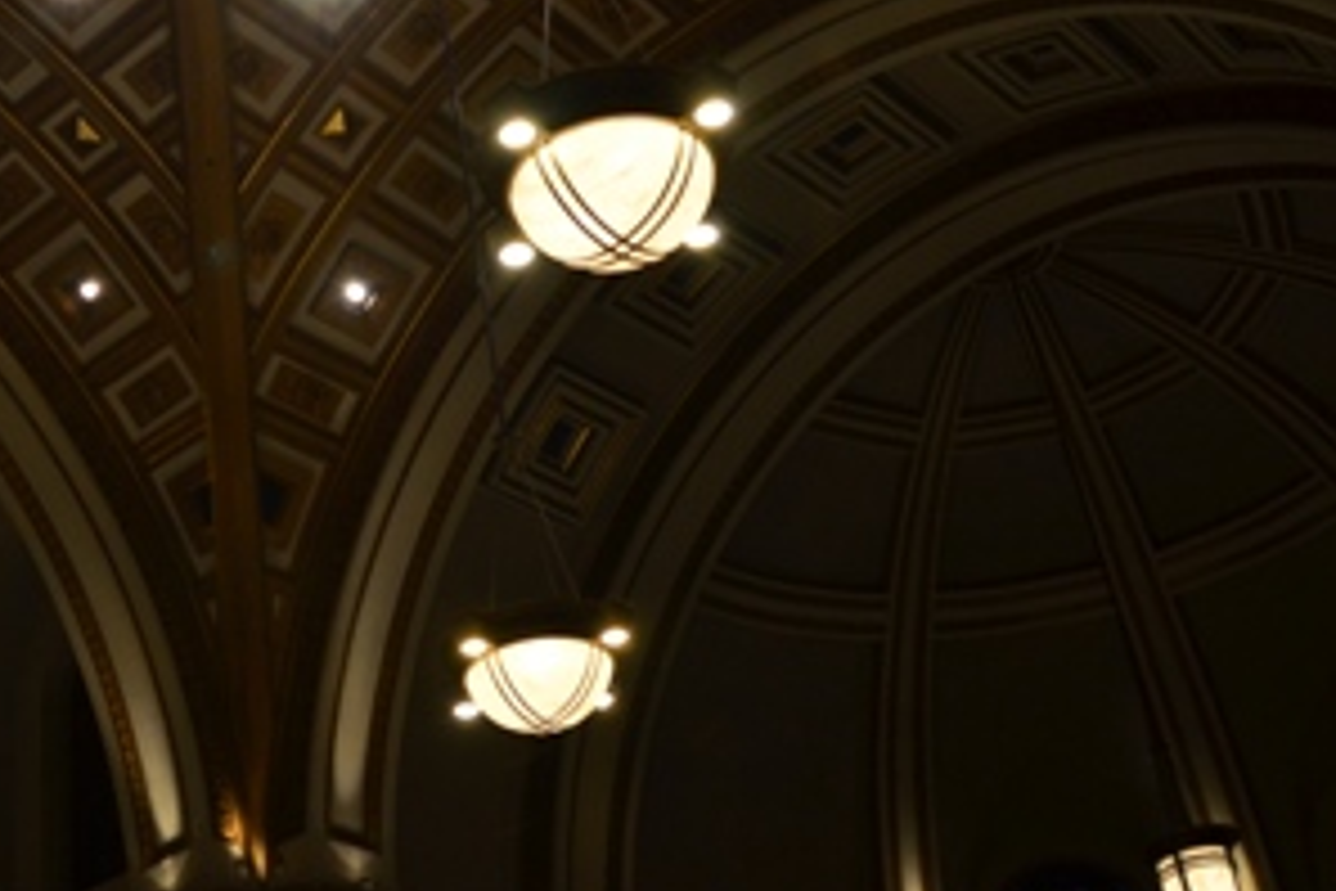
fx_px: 2152
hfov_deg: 33.5
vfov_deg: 23.2
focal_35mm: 58
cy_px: 252
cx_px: 279
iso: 560
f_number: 4
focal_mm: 18
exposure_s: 1/60
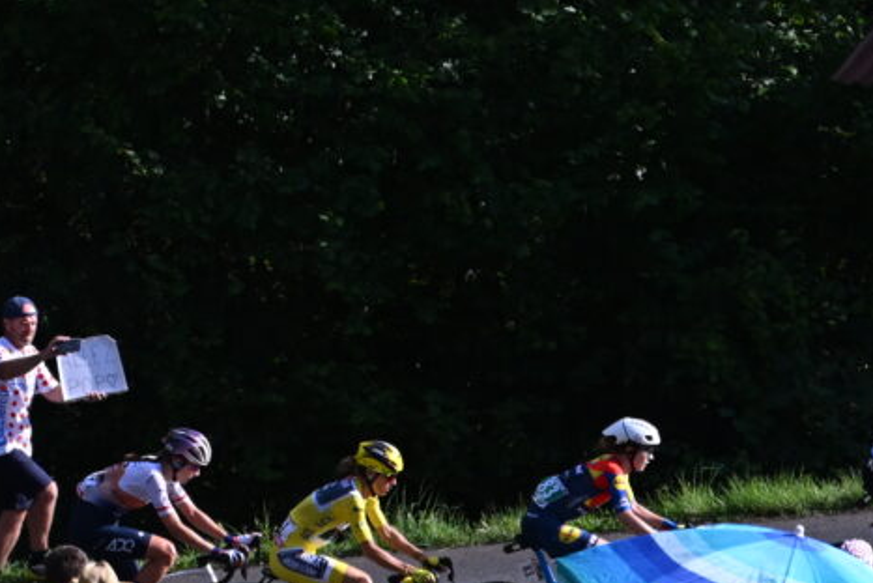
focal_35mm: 230
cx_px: 318
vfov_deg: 6.0
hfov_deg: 8.9
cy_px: 517
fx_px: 5581
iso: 320
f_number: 2.8
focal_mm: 70
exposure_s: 1/5000
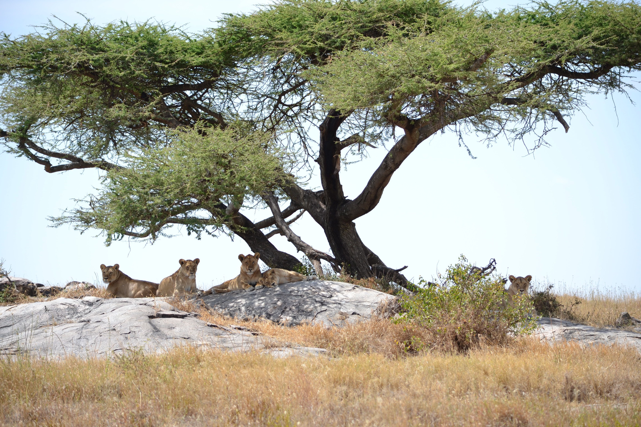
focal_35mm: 180
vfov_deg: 7.6
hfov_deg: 11.4
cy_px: 214
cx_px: 320
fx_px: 3205
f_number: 4.8
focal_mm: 120
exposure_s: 1/400
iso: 100
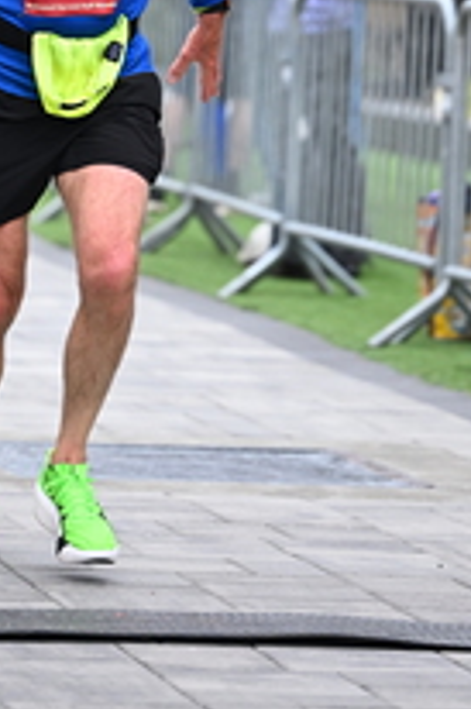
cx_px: 146
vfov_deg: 6.7
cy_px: -231
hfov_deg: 4.5
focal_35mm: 307
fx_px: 6035
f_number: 2.8
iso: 800
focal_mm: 115
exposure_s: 1/2000
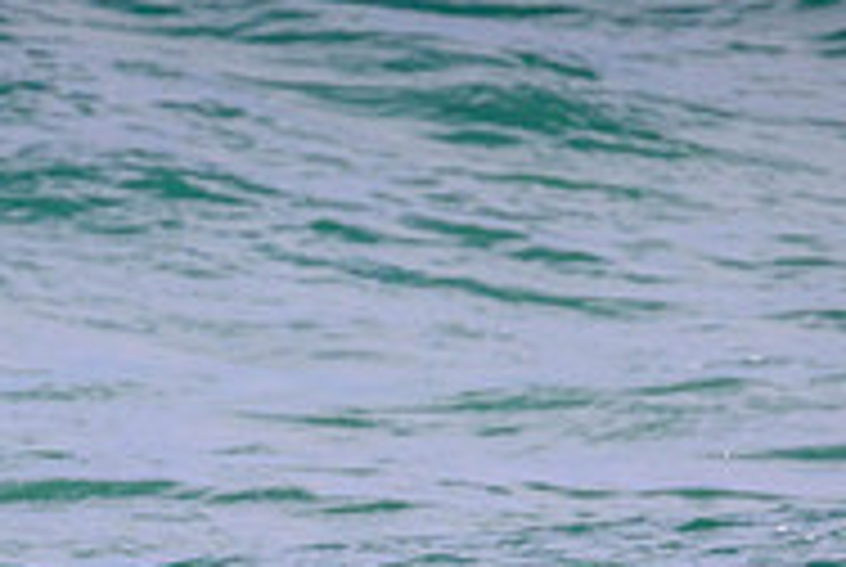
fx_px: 57994
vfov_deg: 0.6
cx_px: 351
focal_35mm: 2464
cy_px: 700
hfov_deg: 0.8
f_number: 11
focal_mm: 800
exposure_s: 1/2000
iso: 1250
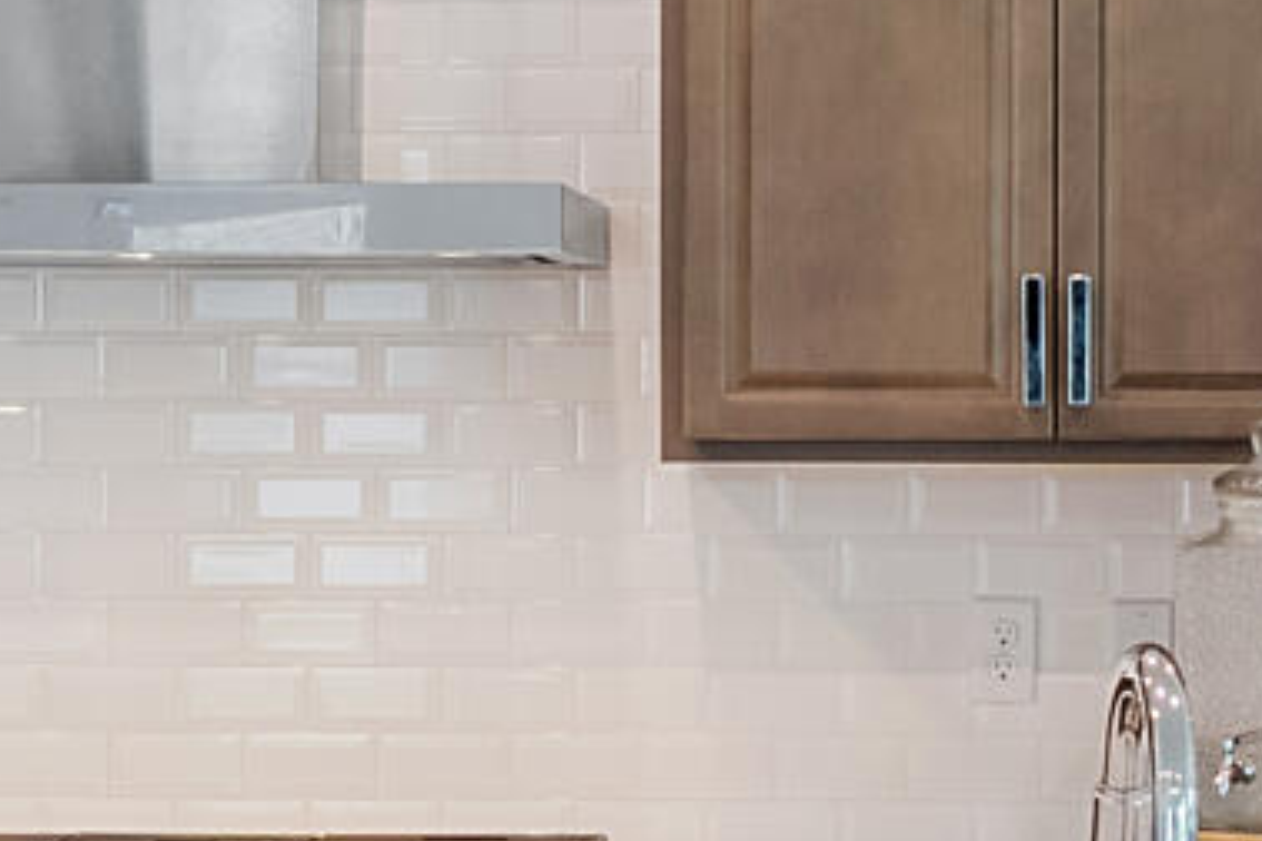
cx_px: 1028
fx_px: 4171
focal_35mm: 119
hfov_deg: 17.1
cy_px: 481
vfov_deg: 11.5
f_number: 11
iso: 160
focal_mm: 10
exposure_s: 1/5
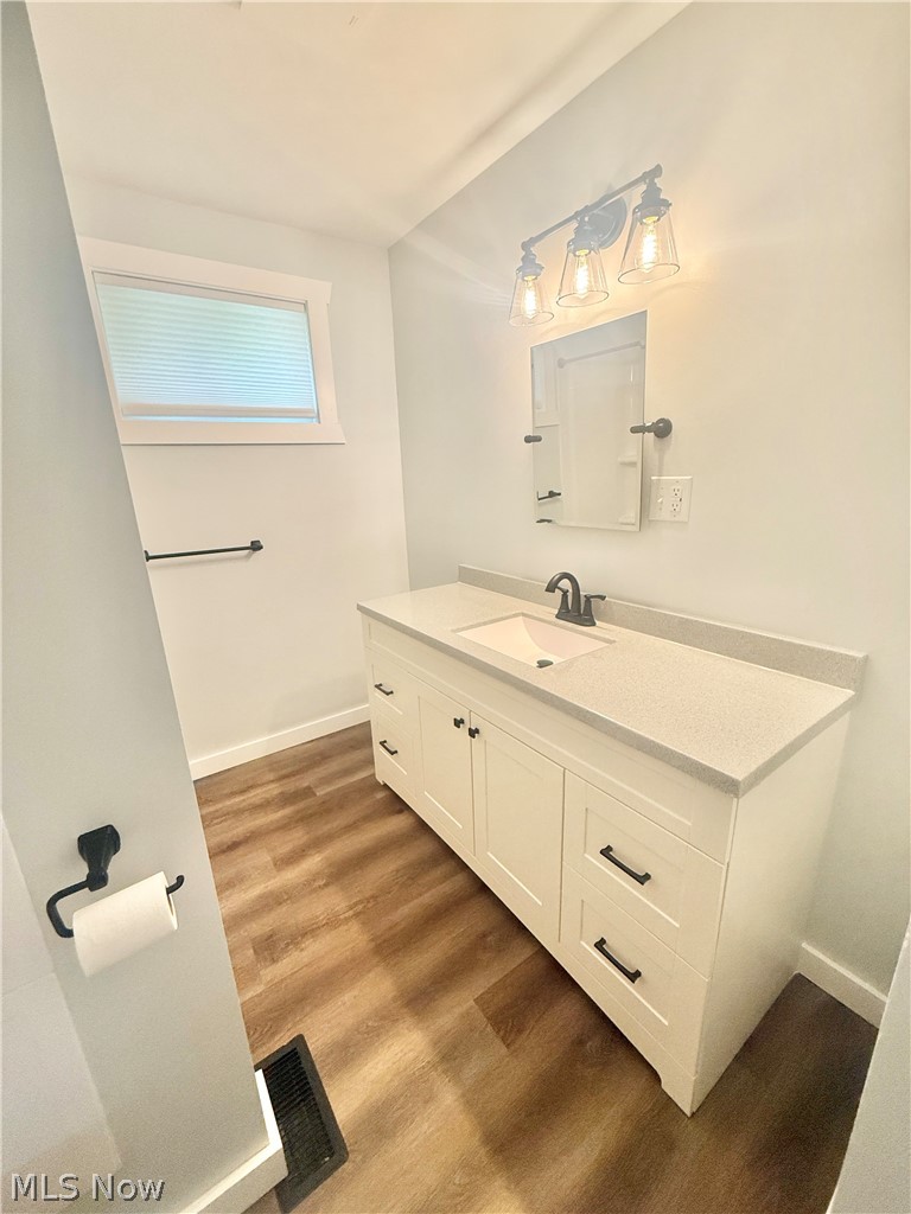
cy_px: 607
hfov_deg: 85.7
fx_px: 491
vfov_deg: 102.1
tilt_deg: -15.0
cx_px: 456
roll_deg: +2.1
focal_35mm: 14
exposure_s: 1/120
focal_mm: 2.22
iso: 320
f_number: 2.2
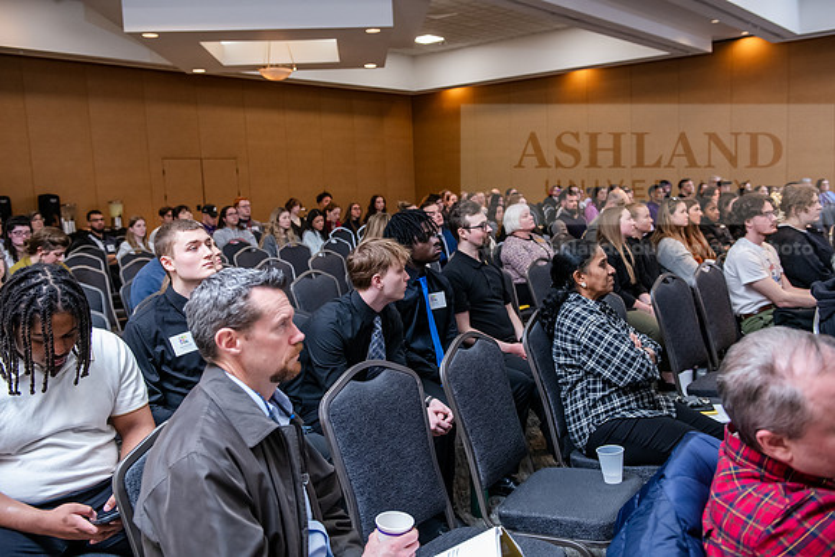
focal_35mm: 32
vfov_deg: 41.1
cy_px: 278
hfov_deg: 58.7
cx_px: 418
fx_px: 742
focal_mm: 32
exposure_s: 1/200
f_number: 3.5
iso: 2000
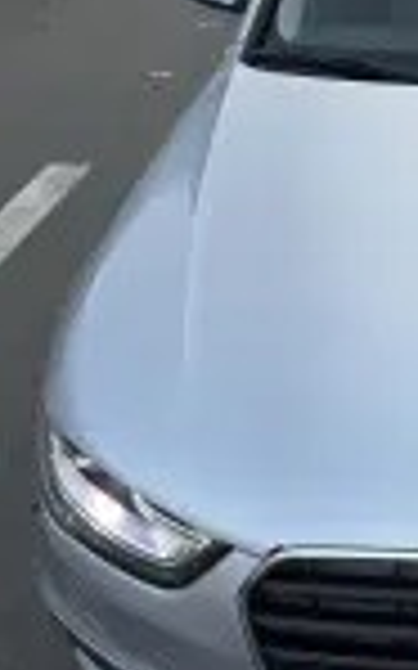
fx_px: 1076
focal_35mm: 59
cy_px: 319
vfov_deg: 34.6
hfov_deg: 19.7
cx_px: 589
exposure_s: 1/61.5
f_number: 1.7
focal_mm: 6.3
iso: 16
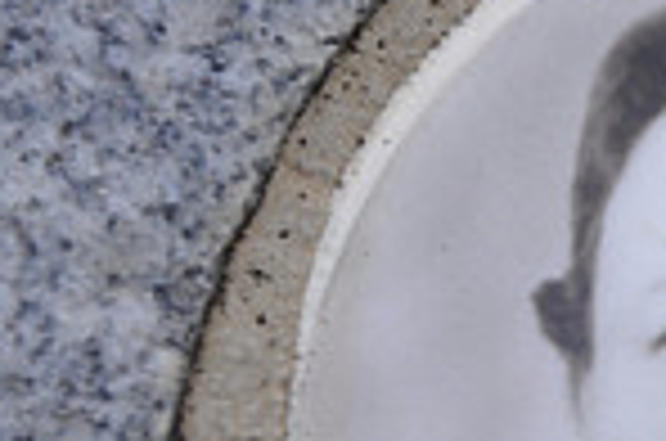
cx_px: 918
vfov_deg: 2.2
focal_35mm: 618
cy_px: 511
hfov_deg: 3.3
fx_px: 11408
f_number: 6.3
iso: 200
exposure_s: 1/160
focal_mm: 105
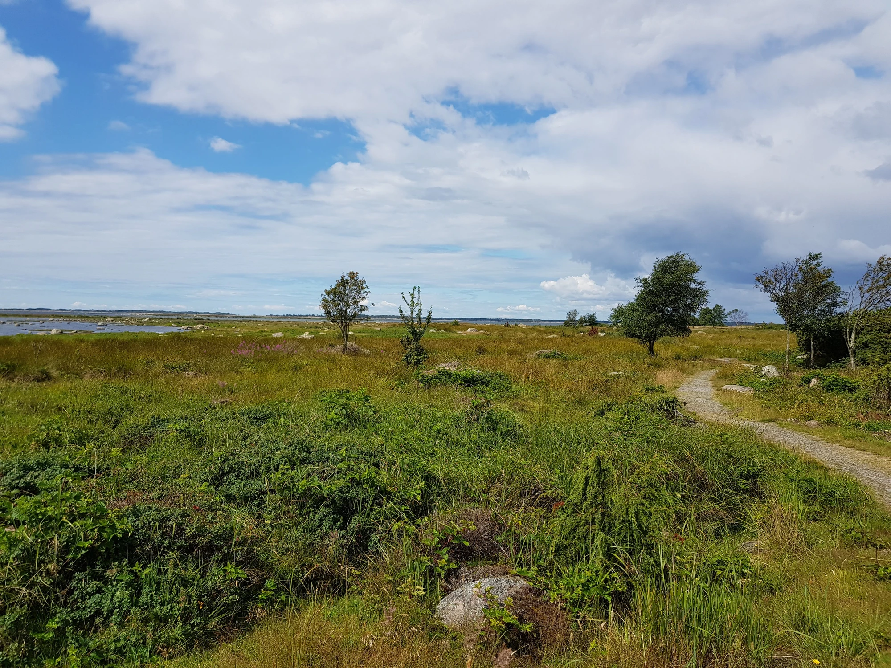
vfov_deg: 53.1
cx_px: 446
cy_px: 334
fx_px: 669
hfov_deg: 67.3
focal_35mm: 26
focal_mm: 4.2
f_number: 1.7
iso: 40
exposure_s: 1/3024
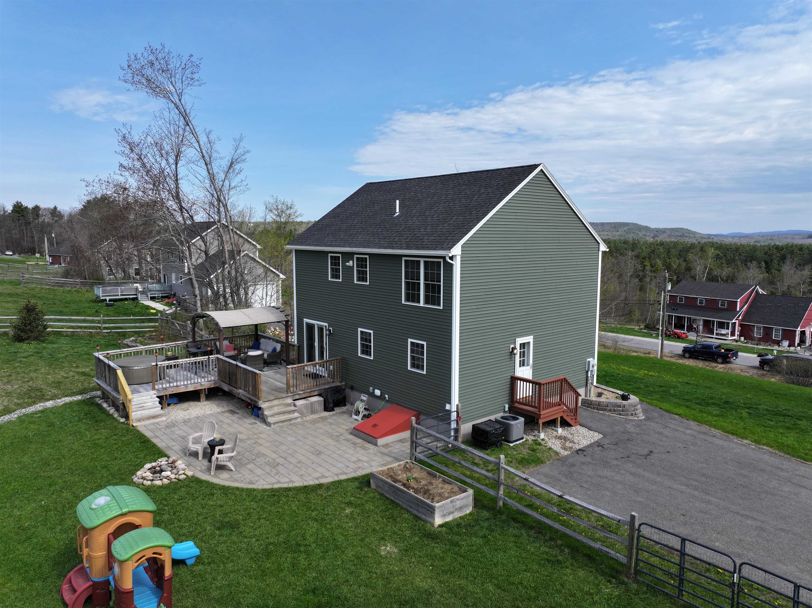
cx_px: 406
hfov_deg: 71.6
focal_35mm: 24
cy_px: 304
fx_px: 563
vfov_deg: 56.8
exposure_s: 1/1600
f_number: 2.8
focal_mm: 12.29
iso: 110
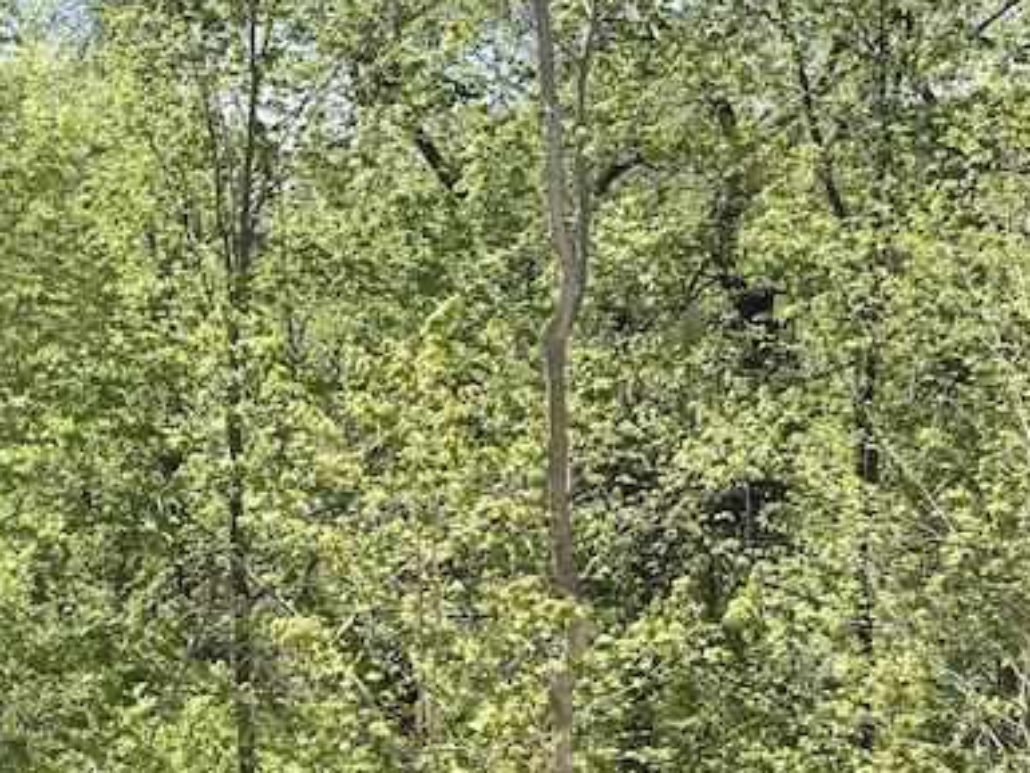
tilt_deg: -6.3
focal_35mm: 54
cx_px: 187
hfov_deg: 34.3
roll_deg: +0.3
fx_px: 1607
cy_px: 393
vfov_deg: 27.0
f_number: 1.6
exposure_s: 1/1437
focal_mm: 5.96
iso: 50
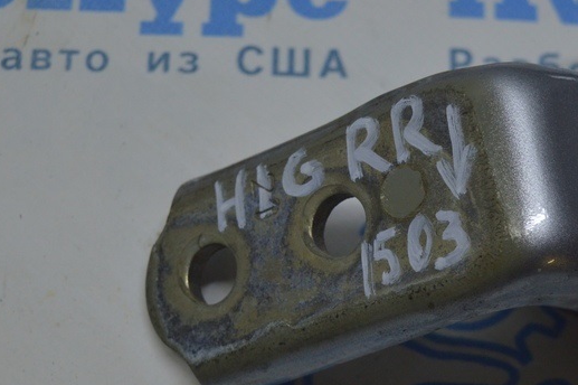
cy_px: 274
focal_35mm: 104
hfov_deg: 19.6
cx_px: 382
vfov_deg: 13.1
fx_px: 1668
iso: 400
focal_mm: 35
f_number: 4.5
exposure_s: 1/200
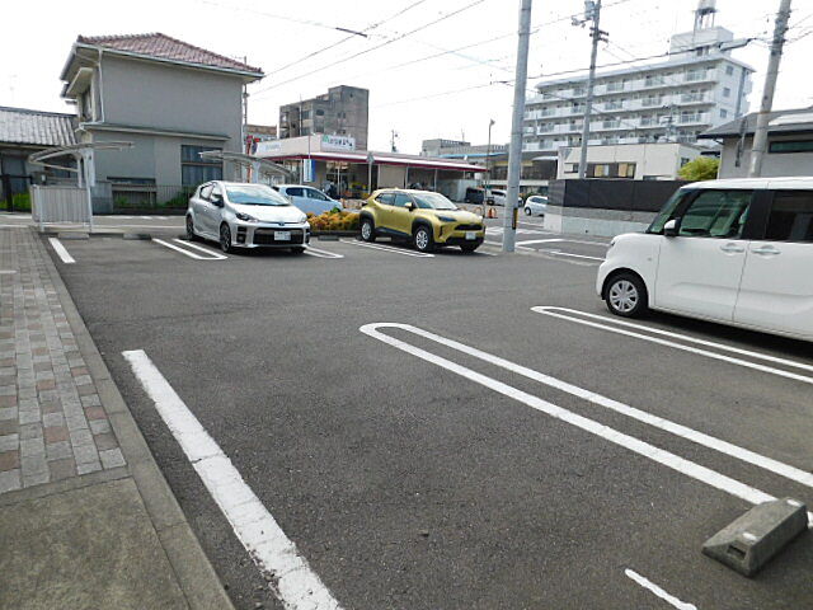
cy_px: 305
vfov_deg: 58.9
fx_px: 540
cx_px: 406
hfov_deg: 73.9
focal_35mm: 23
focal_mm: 4
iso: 125
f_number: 3
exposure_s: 1/1000
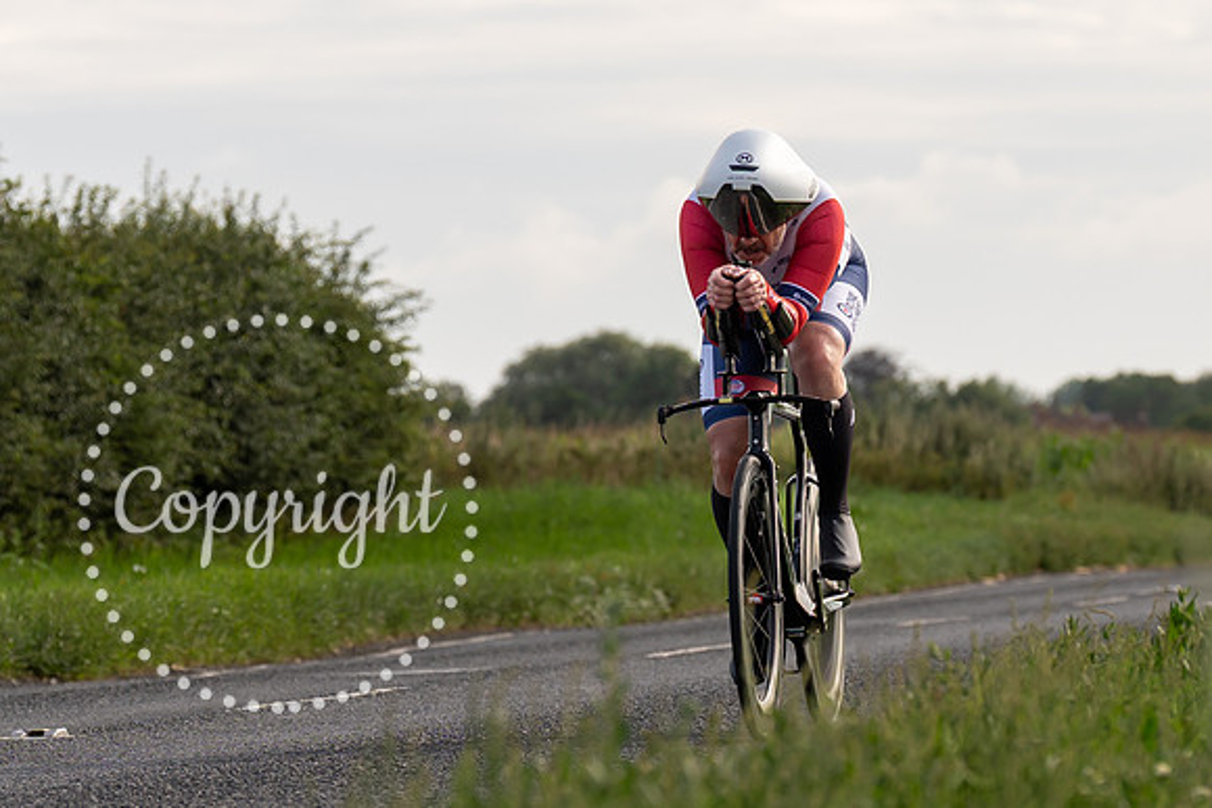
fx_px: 9869
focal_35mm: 293
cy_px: 480
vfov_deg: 4.7
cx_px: 676
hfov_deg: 7.0
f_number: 4
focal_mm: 106
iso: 160
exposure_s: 1/1000
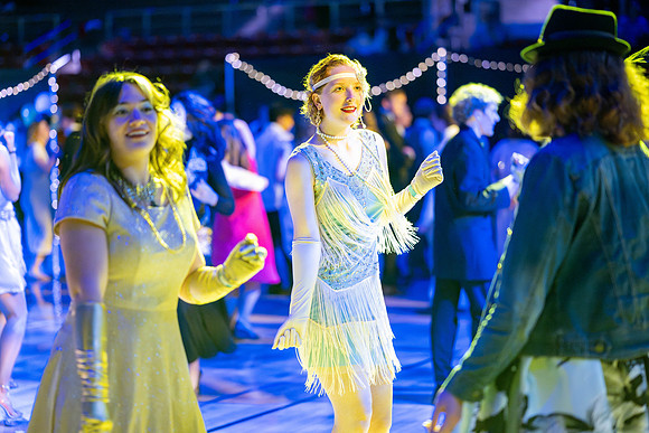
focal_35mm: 85
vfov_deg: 16.1
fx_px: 1533
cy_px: 216
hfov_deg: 23.9
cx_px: 324
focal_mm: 85
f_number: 1.8
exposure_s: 1/320
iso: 8000
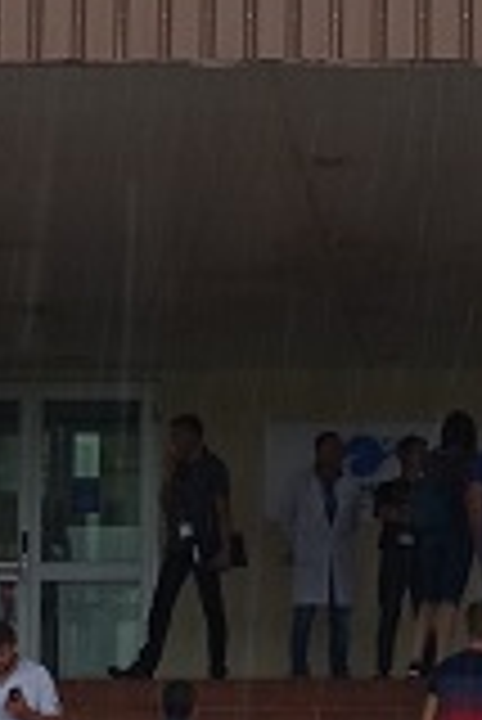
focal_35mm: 236
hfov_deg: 5.8
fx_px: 4729
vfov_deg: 8.6
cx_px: 403
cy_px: -117
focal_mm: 10.89
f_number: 4.5
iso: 125
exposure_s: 1/80
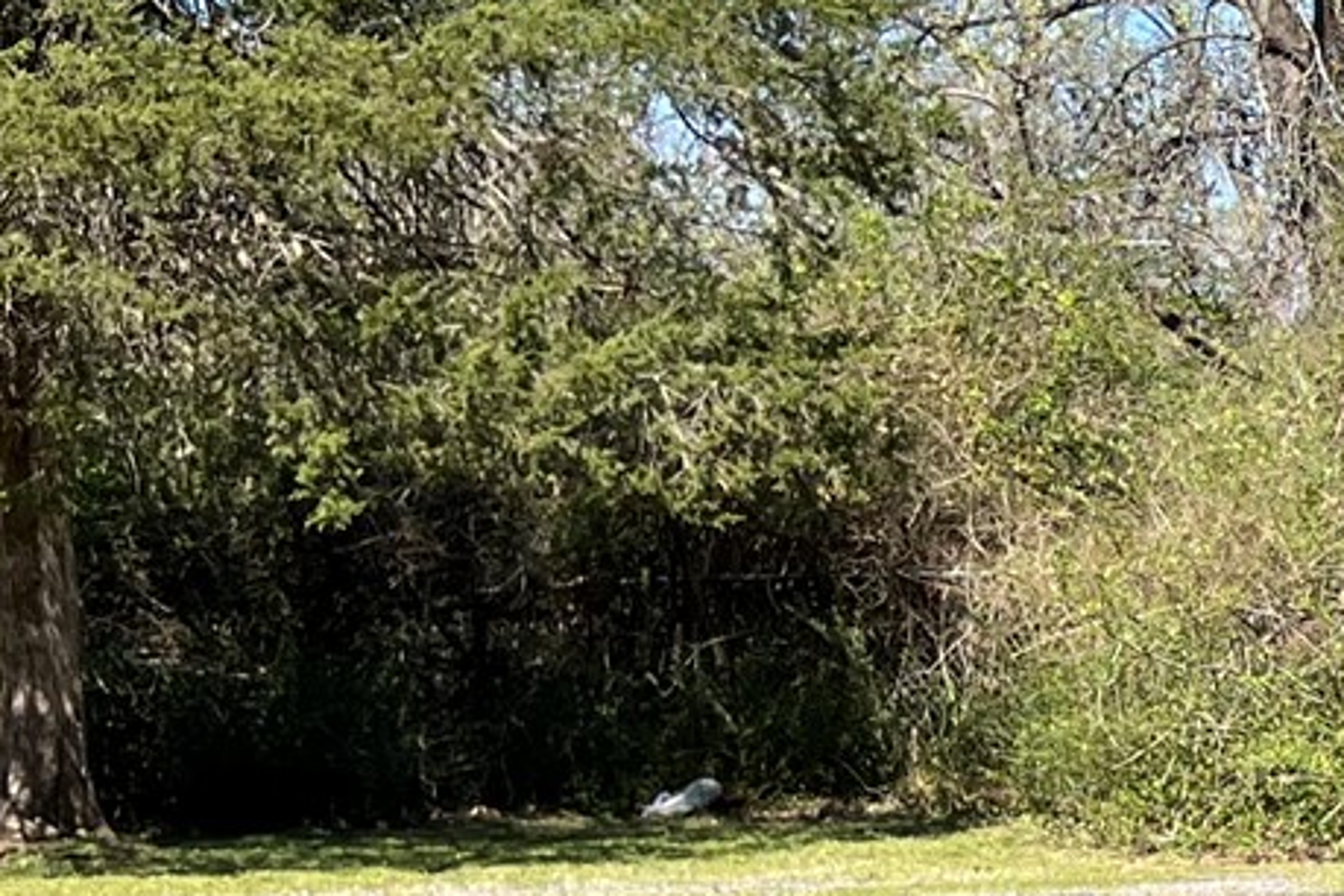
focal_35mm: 113
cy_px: 820
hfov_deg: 14.7
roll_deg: +1.4
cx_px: 2738
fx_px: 4218
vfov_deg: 12.0
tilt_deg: -4.0
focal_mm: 5.1
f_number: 1.6
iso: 50
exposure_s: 1/1695
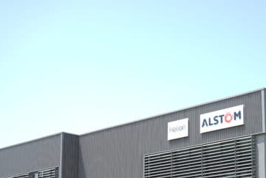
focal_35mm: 78
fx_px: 577
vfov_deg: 17.1
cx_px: 201
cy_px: 185
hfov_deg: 25.7
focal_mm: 37
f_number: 5.6
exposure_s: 1/200
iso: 80
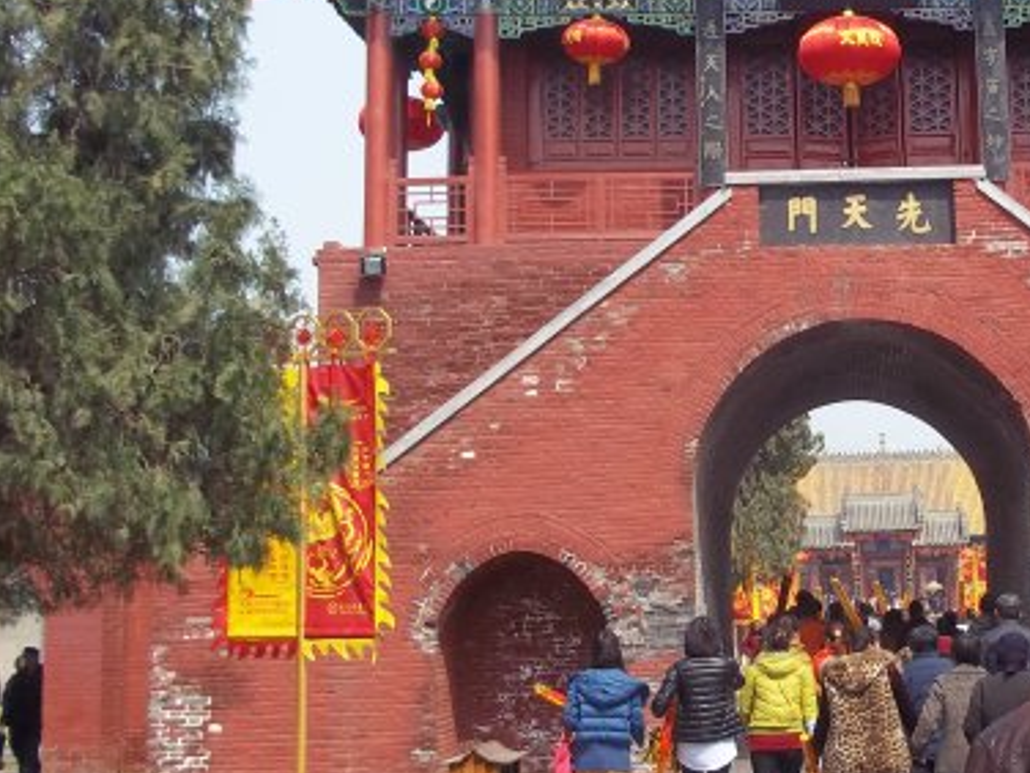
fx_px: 1964
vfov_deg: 22.2
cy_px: 317
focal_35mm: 66
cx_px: 805
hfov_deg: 28.8
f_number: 8
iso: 80
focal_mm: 6.5
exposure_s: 1/125
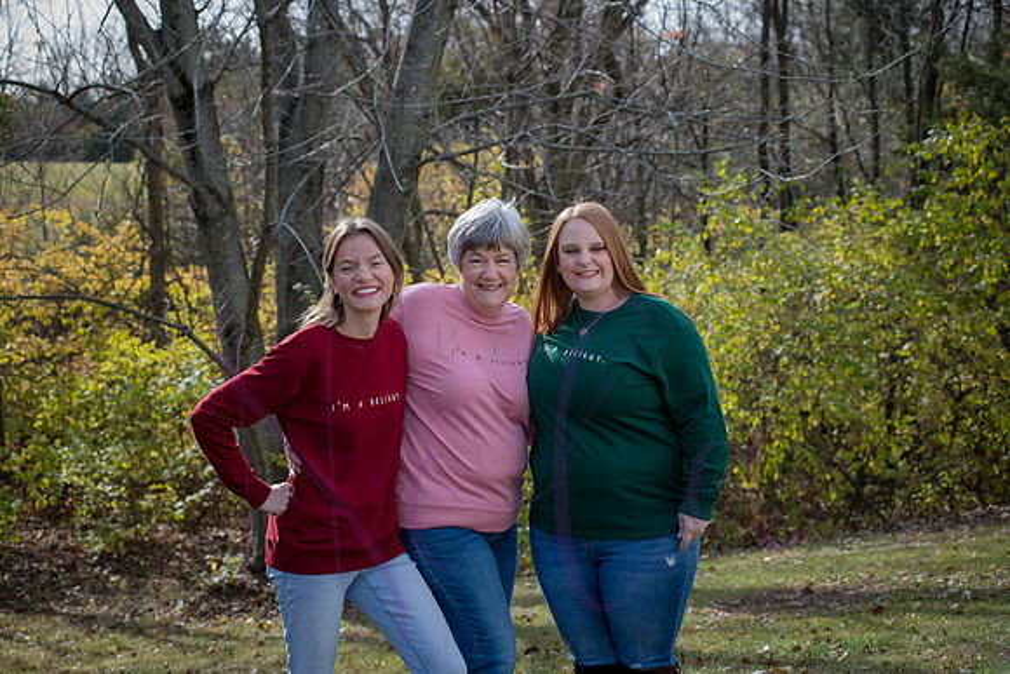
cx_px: 505
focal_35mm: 80
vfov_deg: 17.1
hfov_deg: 25.4
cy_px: 337
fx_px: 2245
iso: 400
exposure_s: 1/500
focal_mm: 80
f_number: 6.3
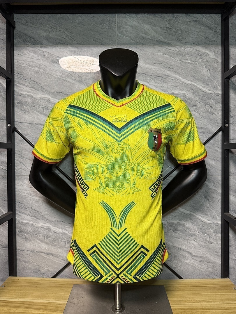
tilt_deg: -1.1
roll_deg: -0.5
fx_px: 218
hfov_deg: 56.8
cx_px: 118
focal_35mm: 24
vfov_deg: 71.6
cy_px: 157
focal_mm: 6.76
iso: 200
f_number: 1.78
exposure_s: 1/100
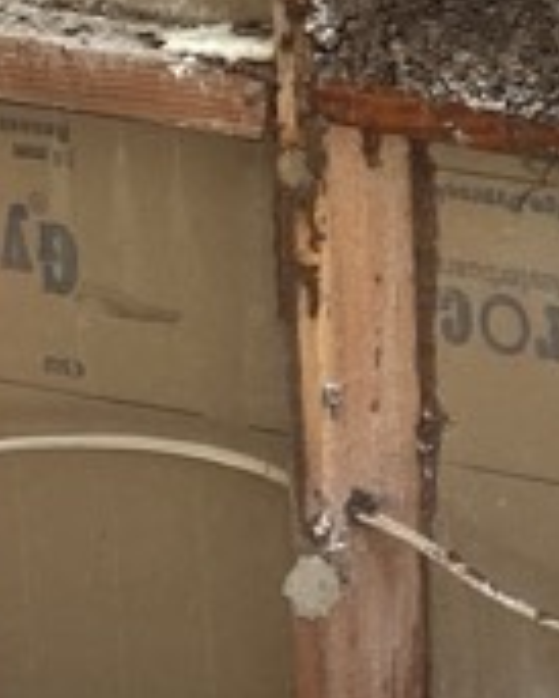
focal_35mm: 222
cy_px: -137
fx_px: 4587
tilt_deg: -10.6
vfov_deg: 8.6
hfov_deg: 6.0
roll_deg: -1.3
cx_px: 2101
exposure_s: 1/121
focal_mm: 4.25
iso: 40
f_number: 1.8
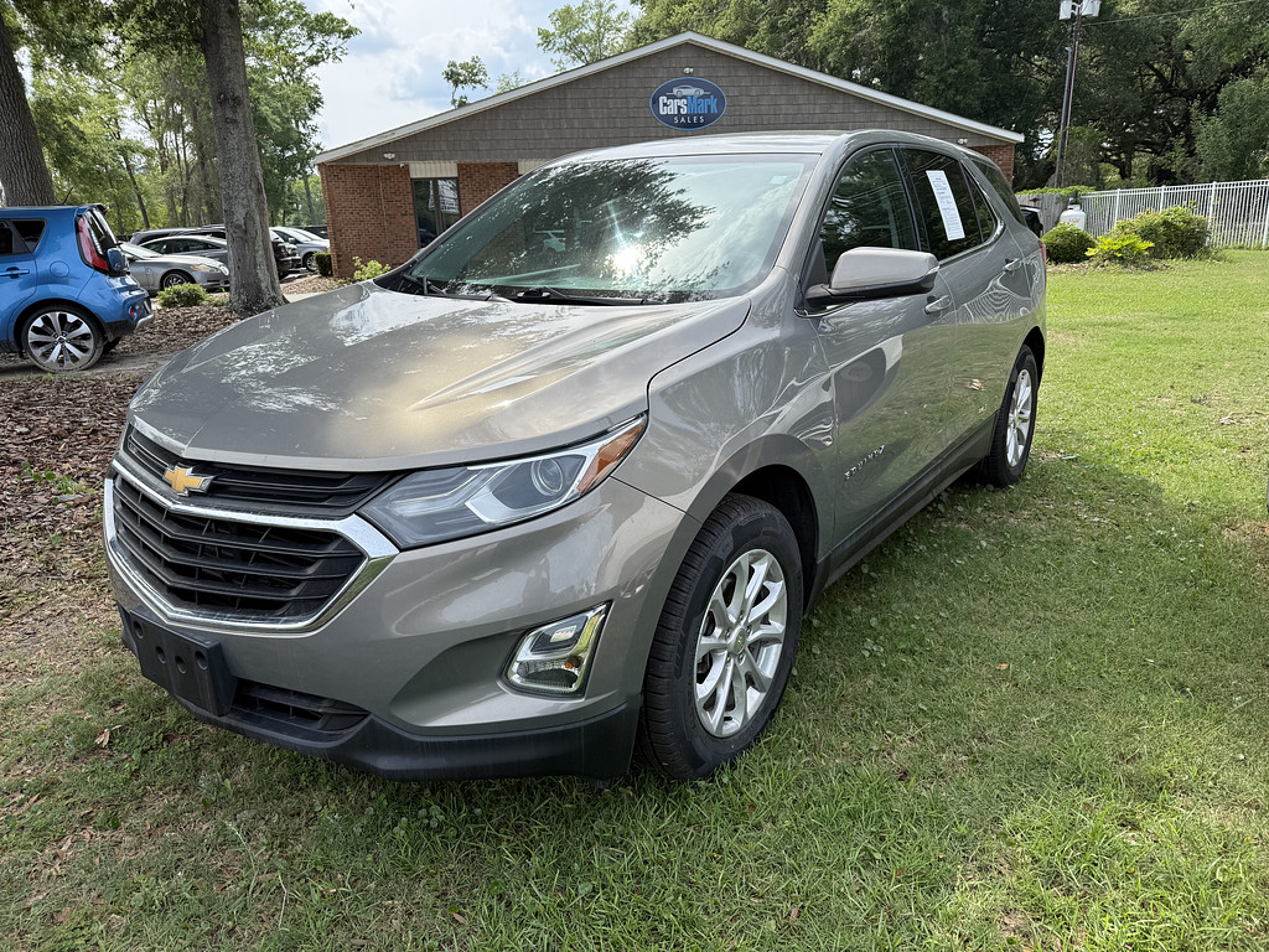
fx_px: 880
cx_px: 634
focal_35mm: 24
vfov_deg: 56.8
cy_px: 476
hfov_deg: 71.6
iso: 80
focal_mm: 6.76
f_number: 1.78
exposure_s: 1/1553
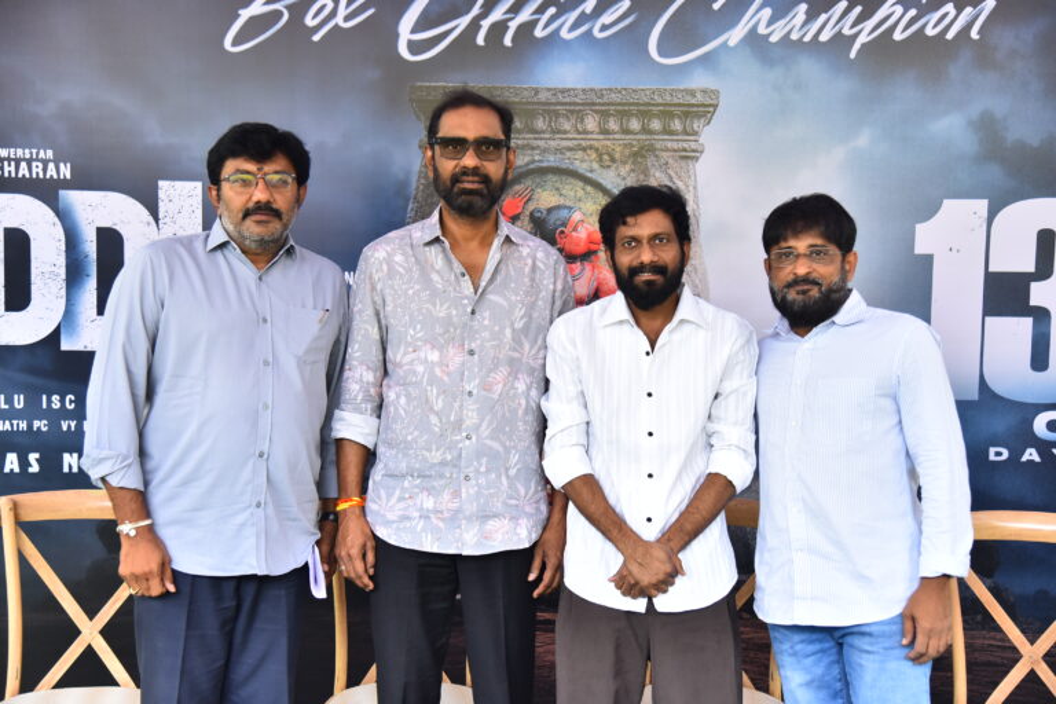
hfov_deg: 39.6
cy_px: 352
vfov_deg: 27.0
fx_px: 1467
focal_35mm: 50
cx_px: 528
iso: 1250
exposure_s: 1/160
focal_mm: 50
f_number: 4
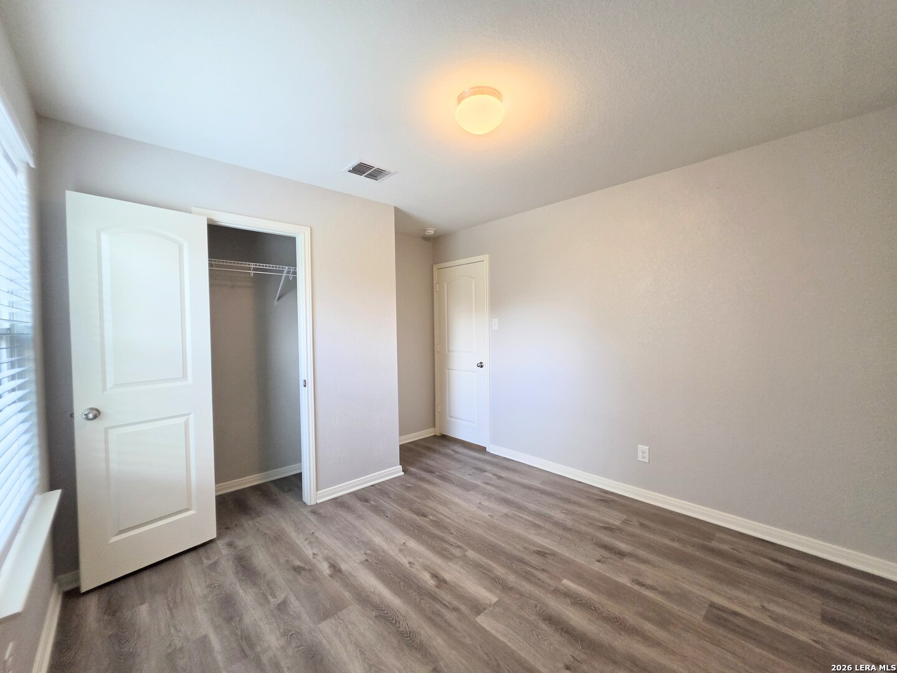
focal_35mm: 13
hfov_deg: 106.2
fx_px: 337
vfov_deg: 89.9
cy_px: 336
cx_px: 448
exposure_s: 1/60
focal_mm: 2.2
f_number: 1.9
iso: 160
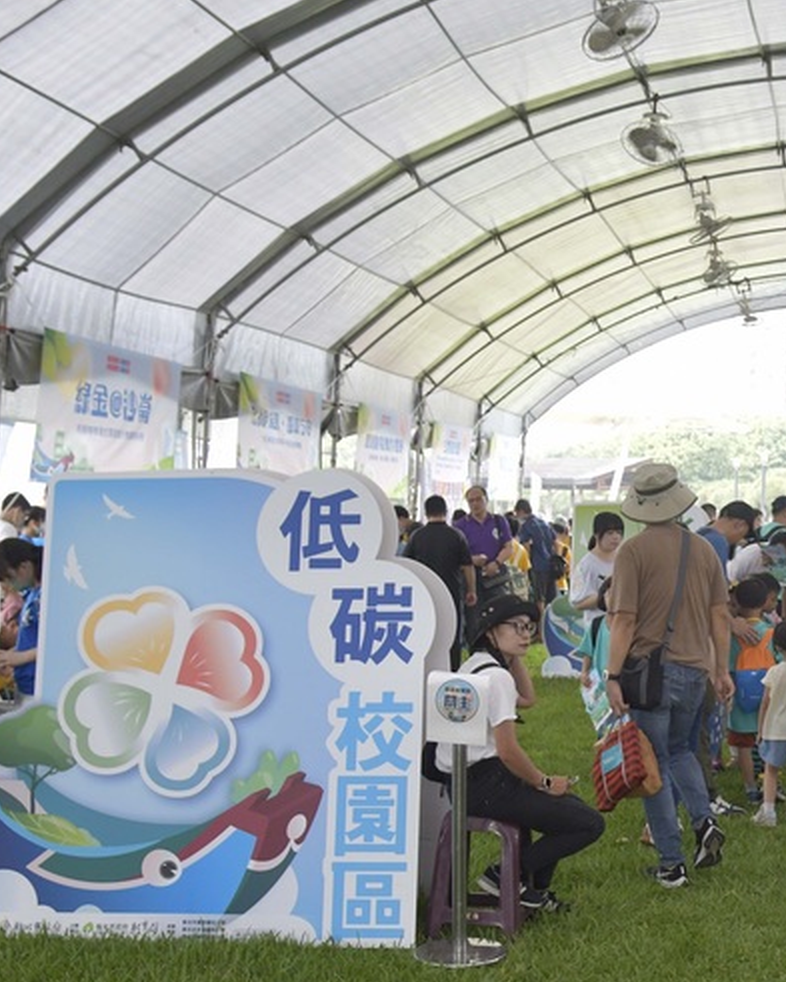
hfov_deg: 26.1
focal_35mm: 55
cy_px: 490
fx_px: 1599
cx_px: 798
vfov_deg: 34.1
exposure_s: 1/250
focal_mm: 24
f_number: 4.5
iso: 800
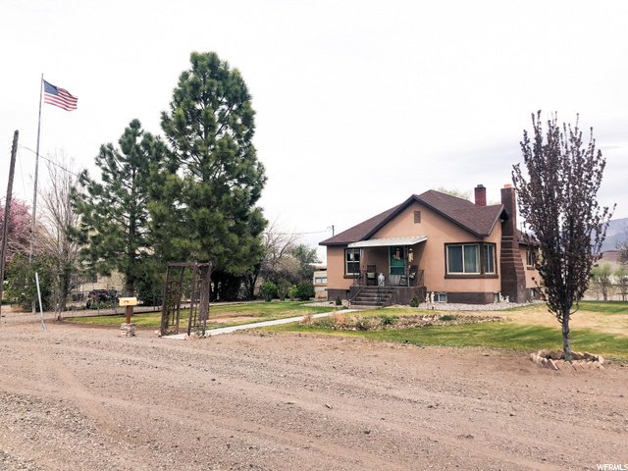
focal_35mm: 28
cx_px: 314
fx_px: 508
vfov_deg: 49.7
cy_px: 236
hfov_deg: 63.4
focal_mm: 4
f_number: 1.8
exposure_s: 1/2700
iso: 20
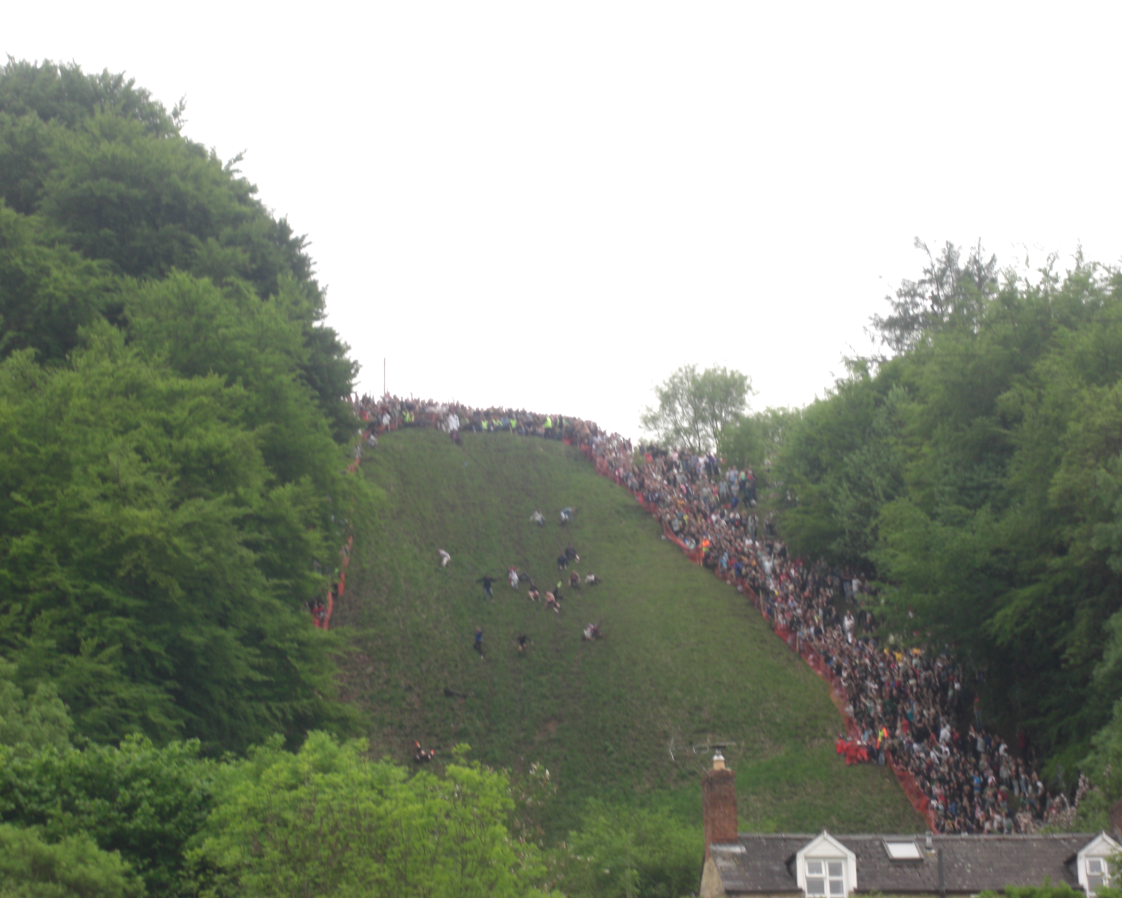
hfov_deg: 16.2
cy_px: 449
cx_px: 542
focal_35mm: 119
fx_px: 3952
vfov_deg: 13.0
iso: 100
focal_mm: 23.7
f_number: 5.1
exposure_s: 1/160
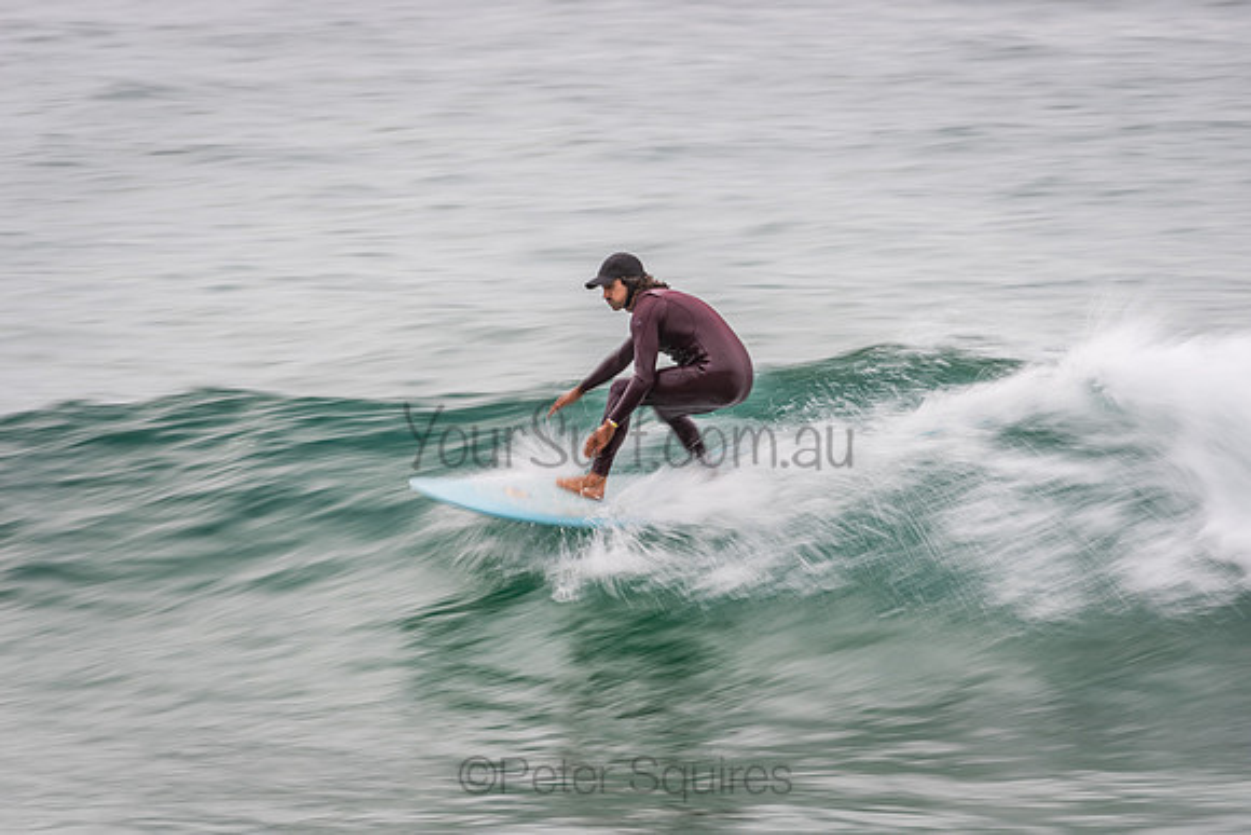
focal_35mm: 500
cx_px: 626
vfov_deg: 2.8
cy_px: 418
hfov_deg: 4.1
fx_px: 17378
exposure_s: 1/20
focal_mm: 500
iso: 64
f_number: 14
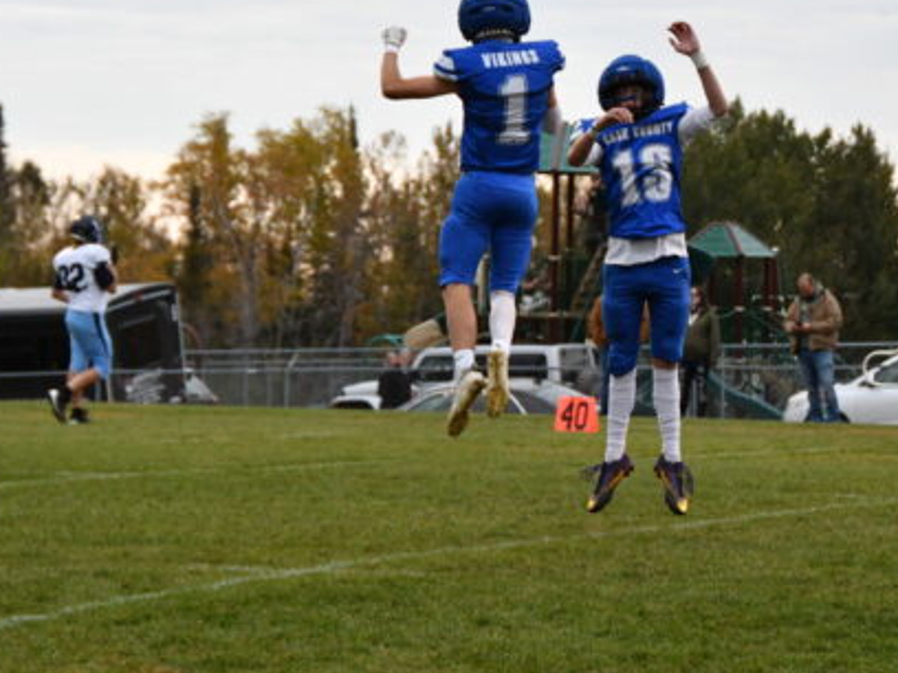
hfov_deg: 10.7
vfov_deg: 8.0
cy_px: 254
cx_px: 526
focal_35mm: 185
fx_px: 4799
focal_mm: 75
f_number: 5
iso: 2500
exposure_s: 1/500
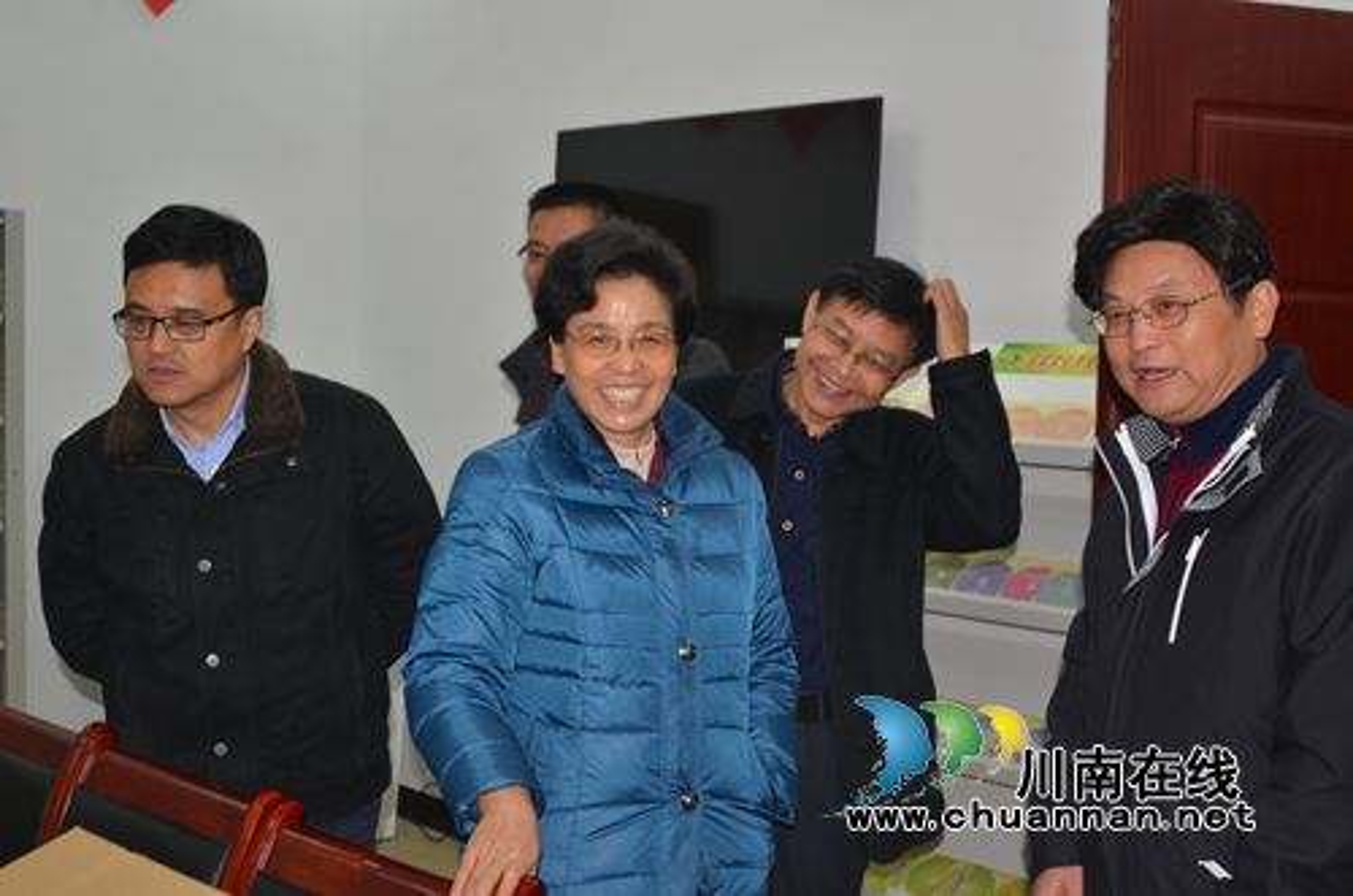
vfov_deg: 27.9
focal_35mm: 48
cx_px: 676
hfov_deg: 41.2
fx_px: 1800
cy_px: 448
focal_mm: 32
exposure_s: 1/60
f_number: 3.8
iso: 100
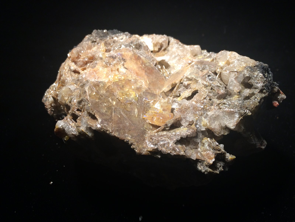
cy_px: 111
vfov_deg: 48.2
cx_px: 148
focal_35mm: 29
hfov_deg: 61.7
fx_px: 247
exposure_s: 1/60
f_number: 2.2
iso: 32
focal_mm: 4.15
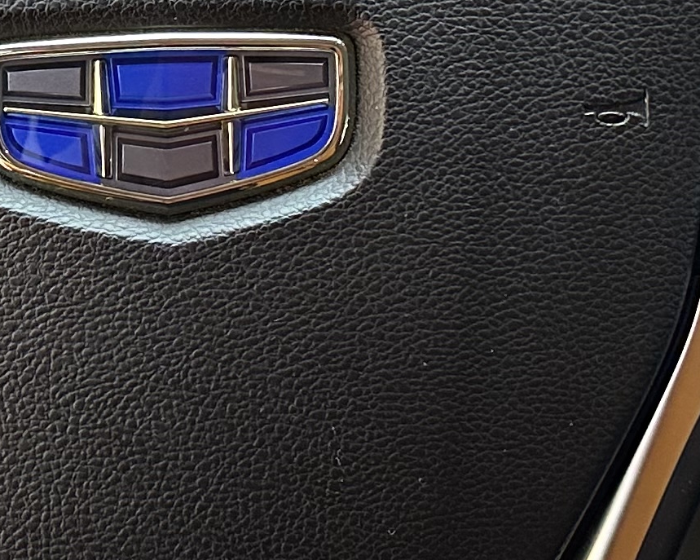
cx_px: 172
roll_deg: -2.2
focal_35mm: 110
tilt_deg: -28.4
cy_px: 97
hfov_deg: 17.4
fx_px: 2279
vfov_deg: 13.9
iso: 500
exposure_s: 1/50
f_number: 1.78
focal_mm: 6.86
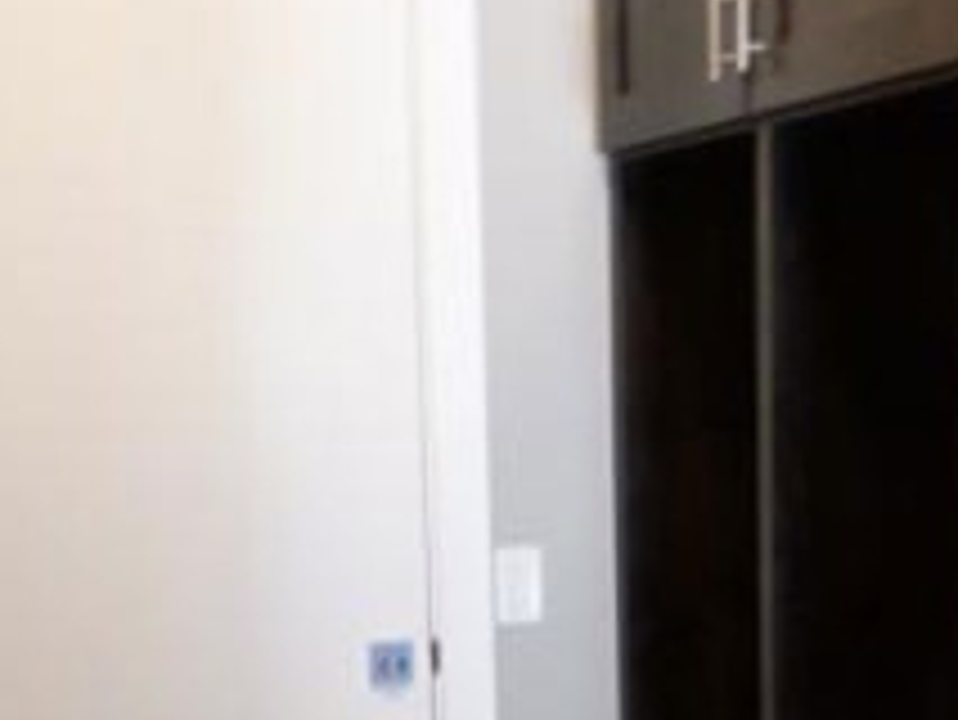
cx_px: 918
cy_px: 585
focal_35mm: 60
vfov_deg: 24.0
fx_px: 1661
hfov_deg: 30.3
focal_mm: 3.58
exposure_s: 1/10
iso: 400
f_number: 2.8
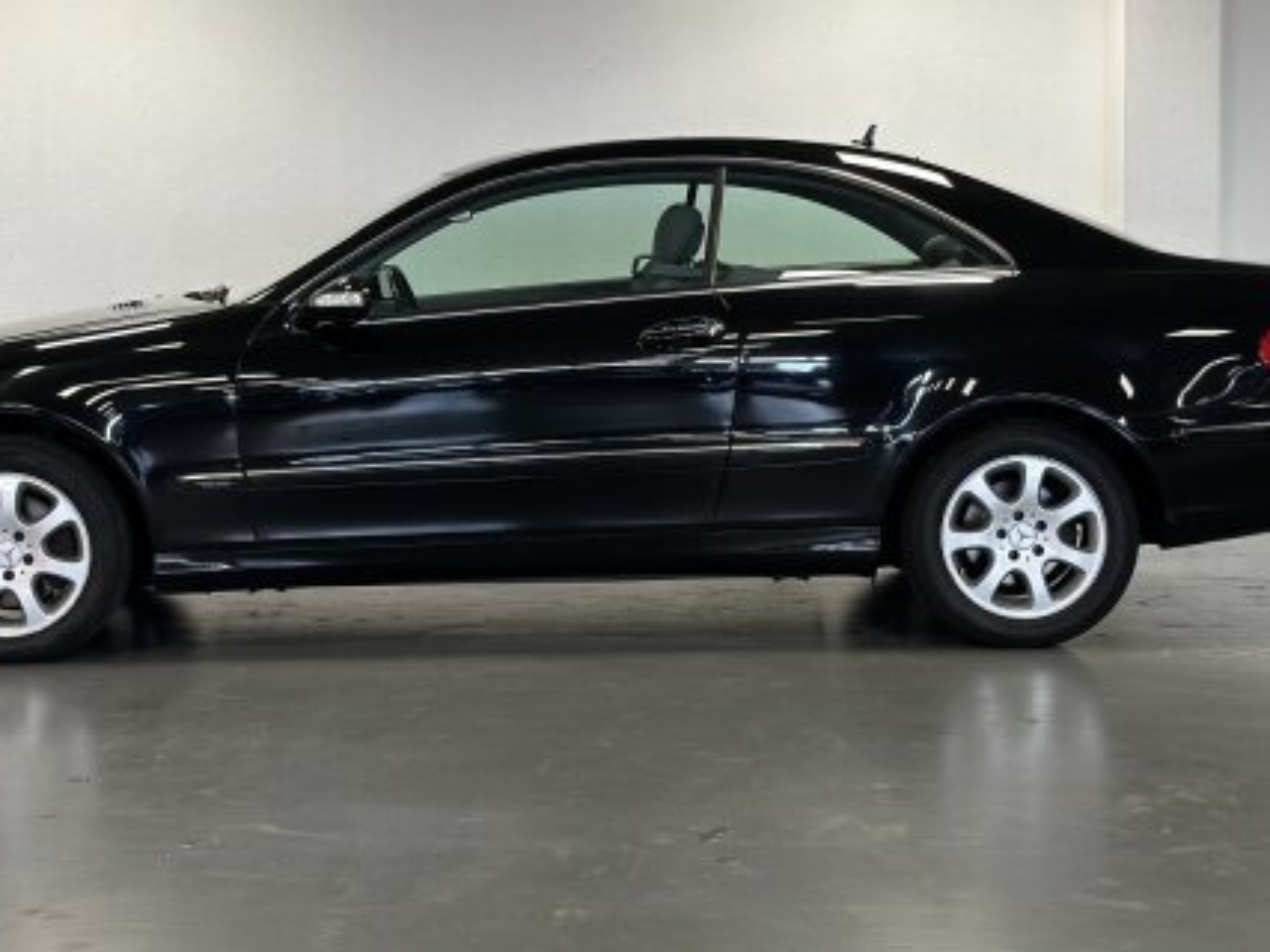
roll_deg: +0.7
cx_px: 580
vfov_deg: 20.4
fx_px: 2641
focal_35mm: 72
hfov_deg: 27.0
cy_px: 378
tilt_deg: -3.2
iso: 125
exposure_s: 1/75
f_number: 1.78
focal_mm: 6.86
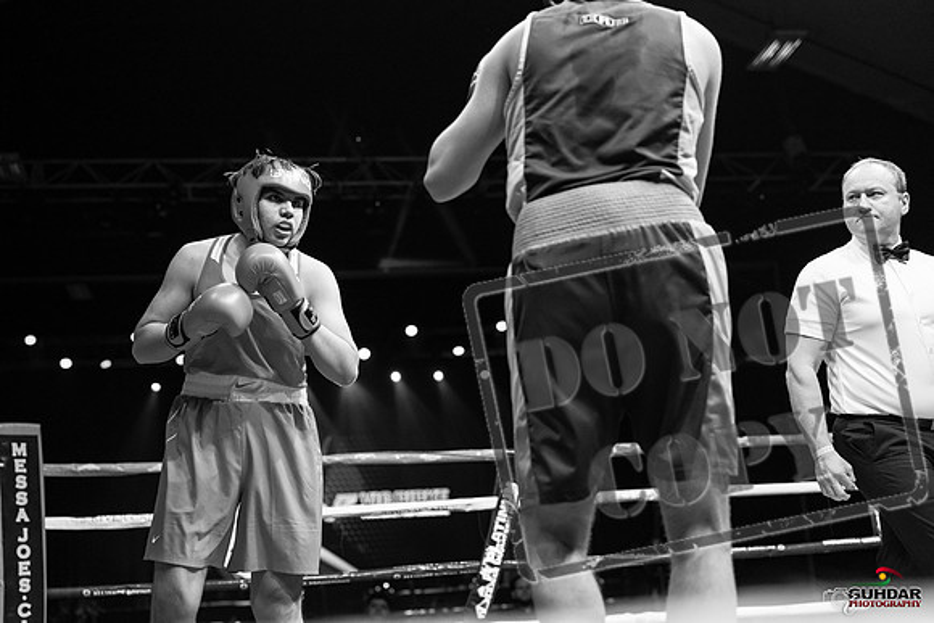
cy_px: 312
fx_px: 1297
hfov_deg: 39.6
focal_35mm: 50
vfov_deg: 27.0
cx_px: 467
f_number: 2.8
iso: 4000
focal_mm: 50
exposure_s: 1/1000
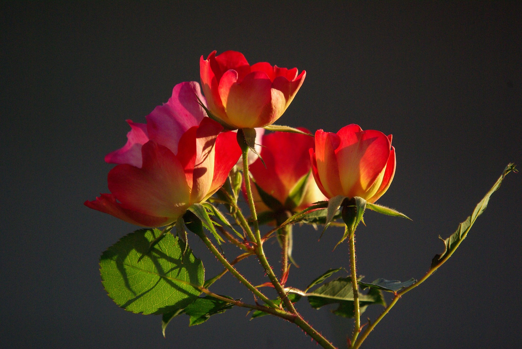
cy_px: 174
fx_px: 10888
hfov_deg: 2.7
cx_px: 261
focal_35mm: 750
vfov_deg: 1.8
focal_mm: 500
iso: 800
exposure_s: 1/1000
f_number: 6.7
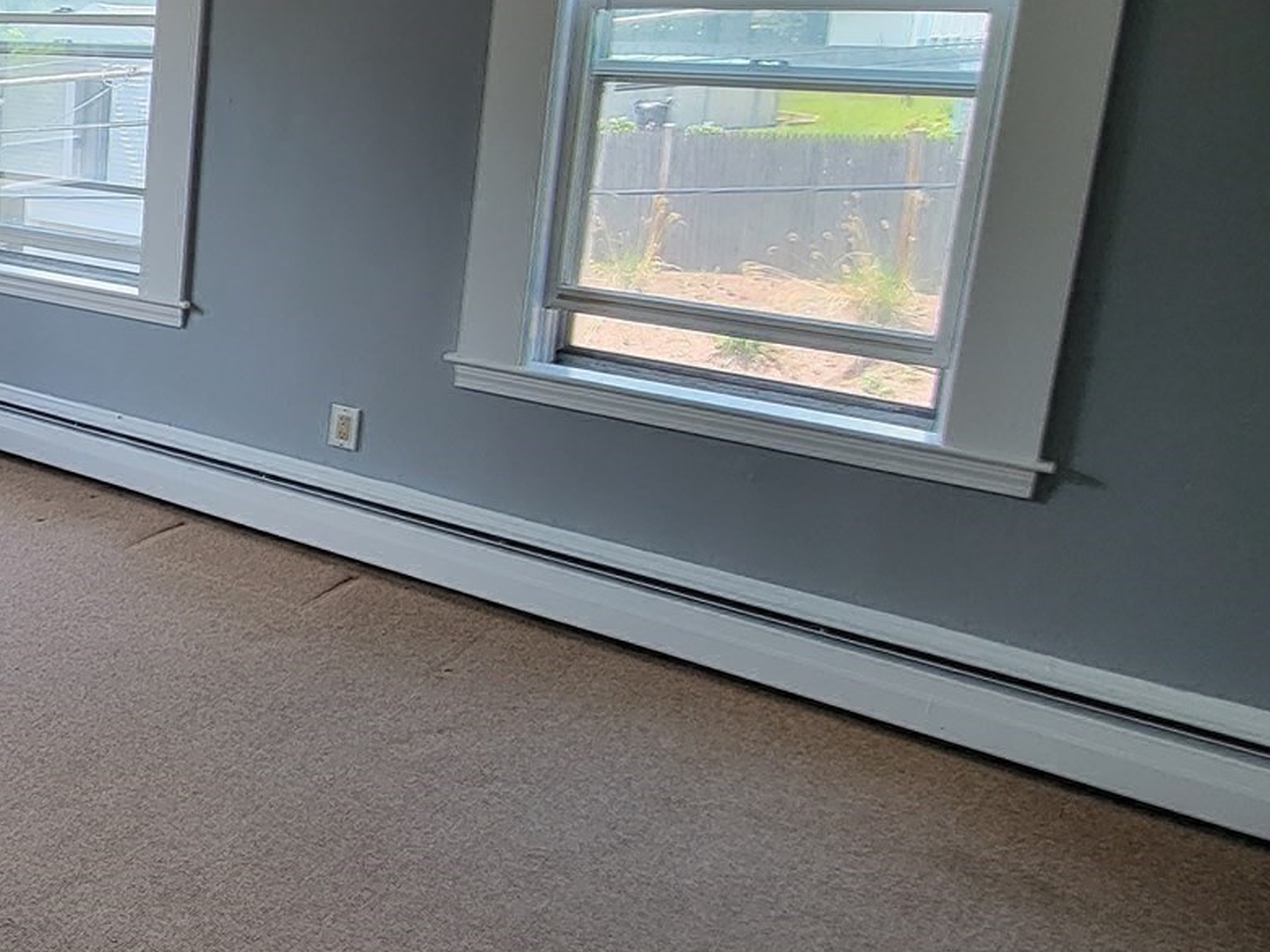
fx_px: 1247
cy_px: 266
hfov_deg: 38.2
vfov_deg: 40.9
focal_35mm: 34
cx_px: -292
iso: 80
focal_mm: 2.2
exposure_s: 1/60
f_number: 2.2
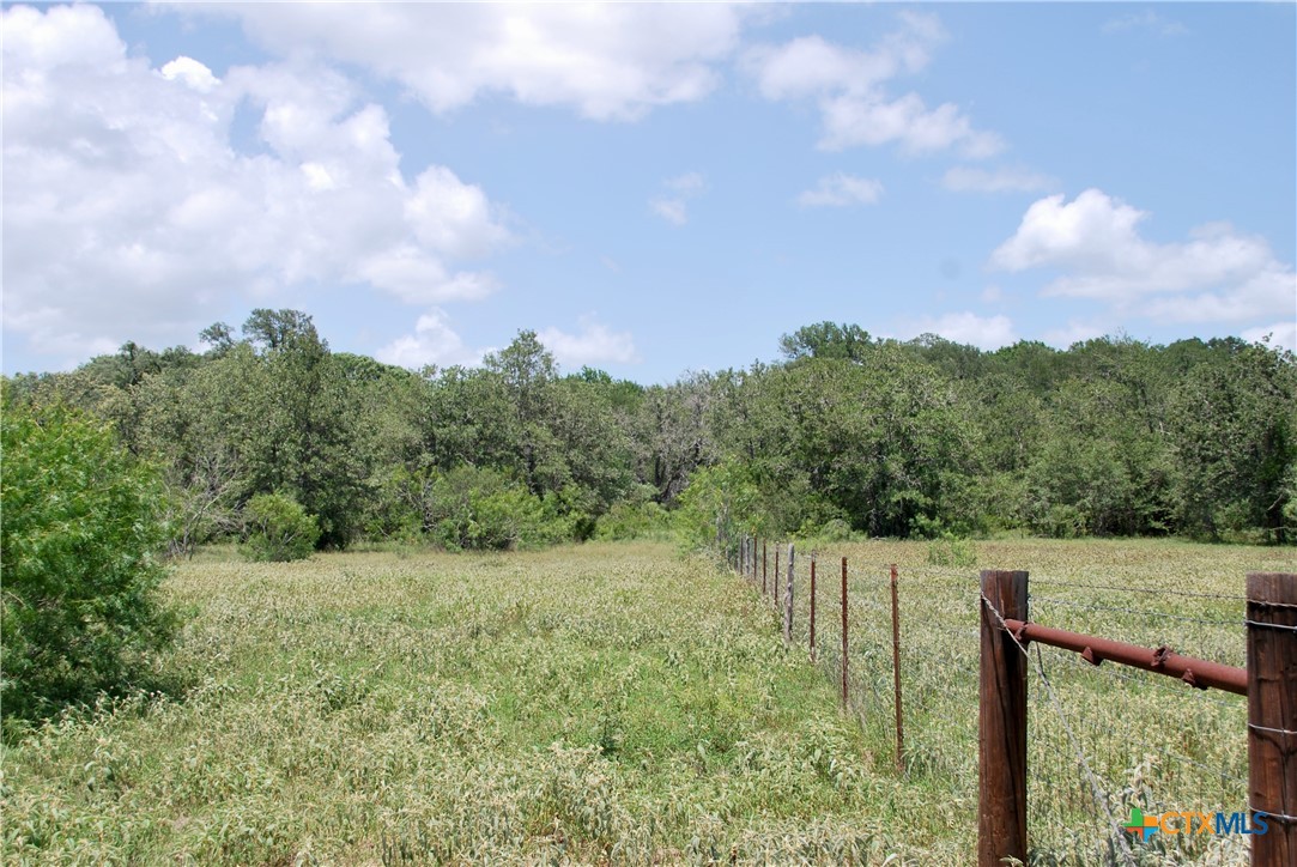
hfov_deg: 44.9
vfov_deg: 30.9
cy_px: 434
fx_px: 1568
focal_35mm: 44
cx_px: 648
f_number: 8
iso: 100
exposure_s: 1/250
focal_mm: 29
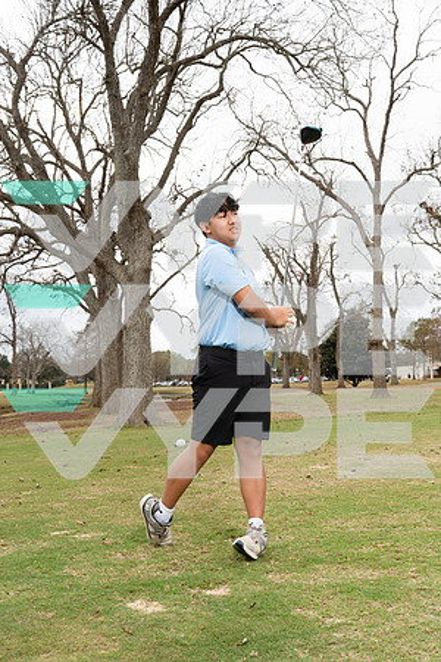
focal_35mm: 39
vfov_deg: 49.6
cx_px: 220
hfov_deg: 34.2
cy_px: 331
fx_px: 717
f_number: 10
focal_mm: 39
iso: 400
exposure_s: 1/250
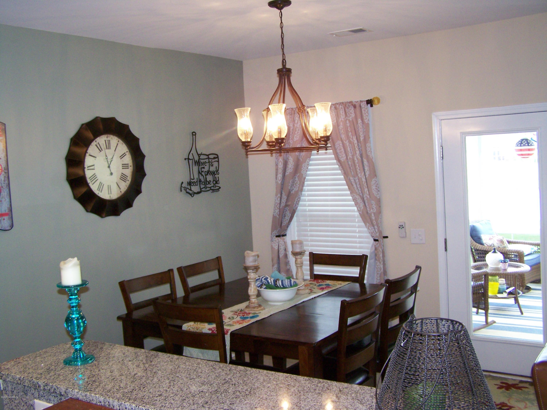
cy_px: 205
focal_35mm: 38
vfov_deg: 37.7
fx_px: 600
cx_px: 274
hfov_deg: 49.0
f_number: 2.8
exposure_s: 1/50
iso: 160
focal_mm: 6.3
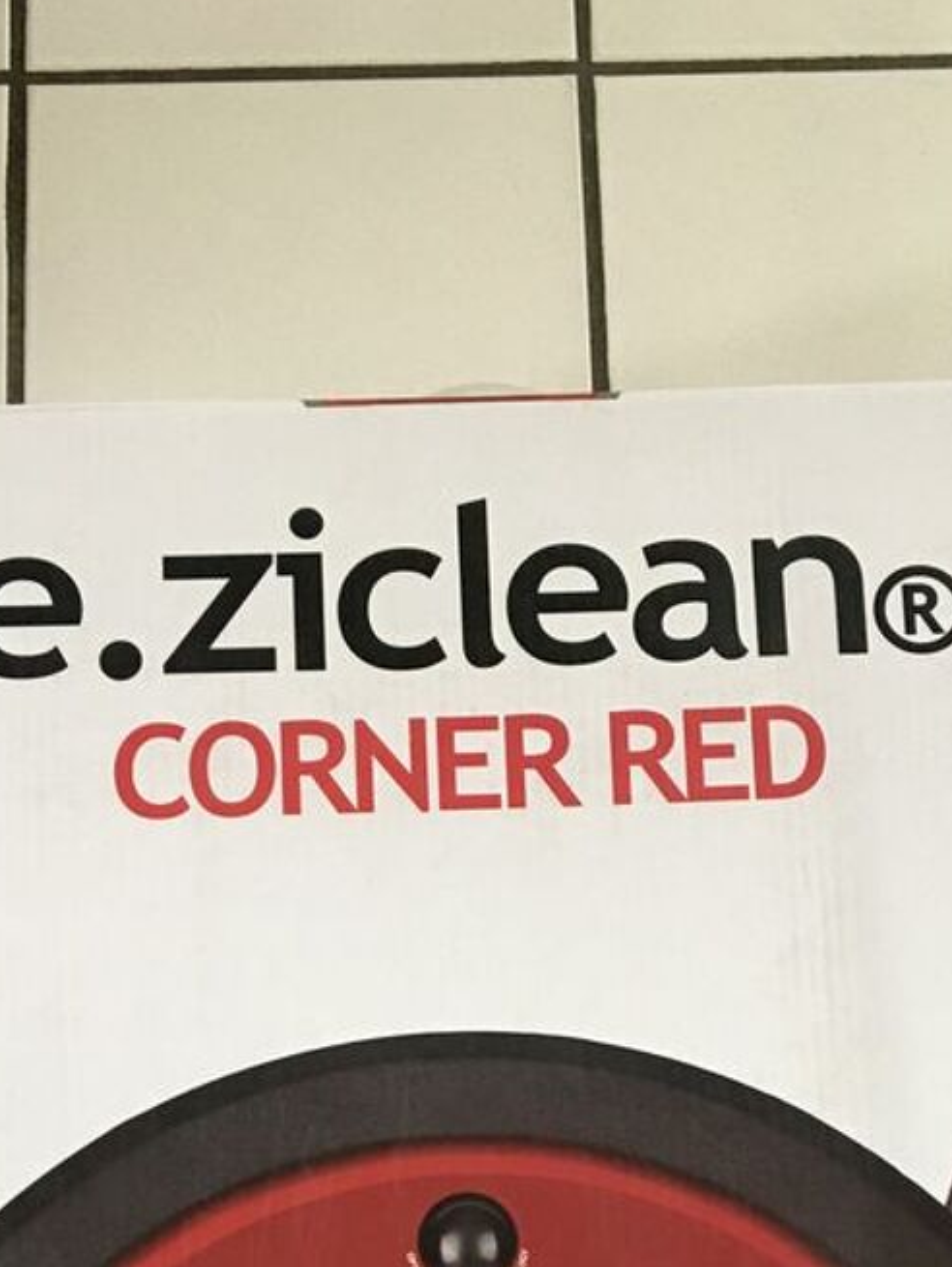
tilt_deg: -79.0
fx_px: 2161
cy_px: 1258
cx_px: 478
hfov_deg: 24.8
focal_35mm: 59
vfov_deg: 30.4
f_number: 2.2
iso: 160
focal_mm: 4.15
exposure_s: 1/33
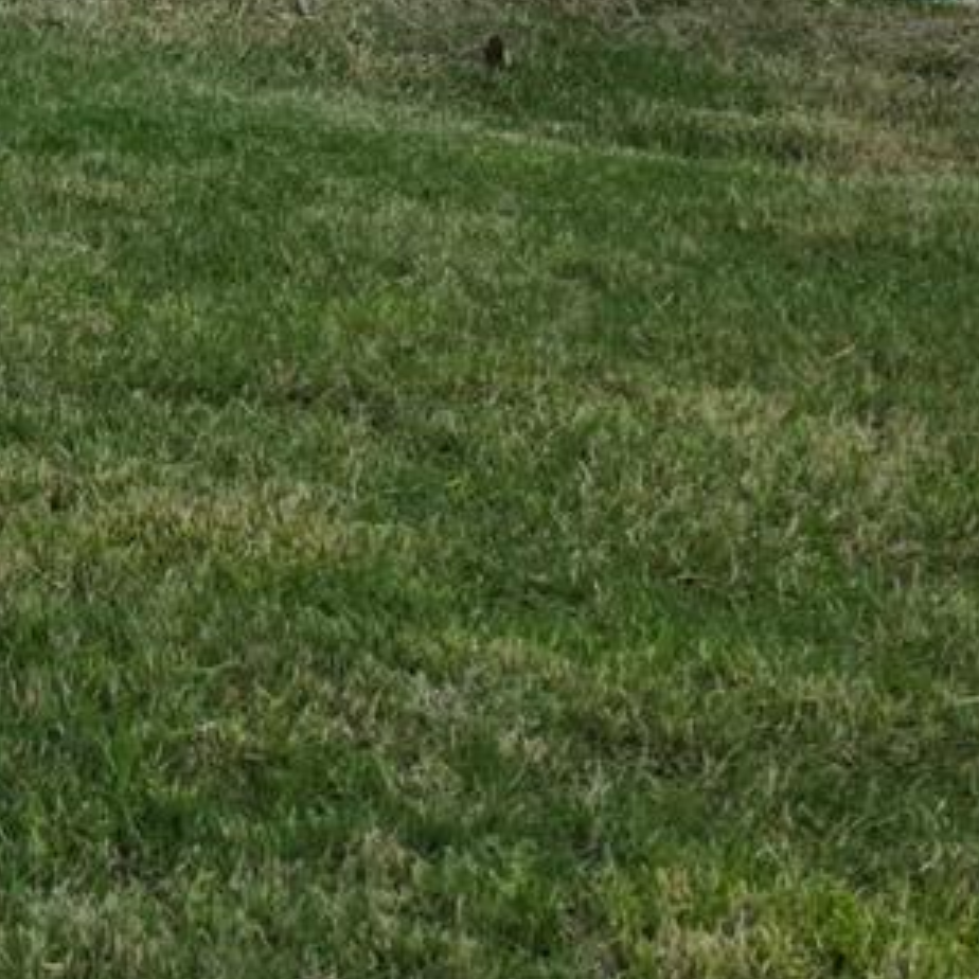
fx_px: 4320
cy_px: -1141
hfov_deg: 11.7
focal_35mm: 135
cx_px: -925
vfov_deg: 11.3
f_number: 1.7
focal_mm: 6.3
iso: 80
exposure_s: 1/3177
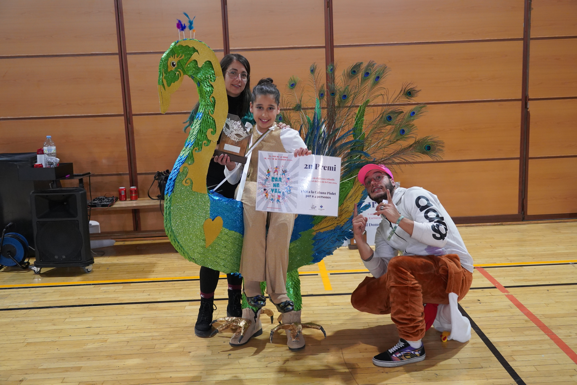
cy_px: 192
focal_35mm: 39
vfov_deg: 34.2
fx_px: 625
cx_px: 288
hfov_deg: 49.6
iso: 5000
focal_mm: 39
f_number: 4.5
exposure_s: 1/160
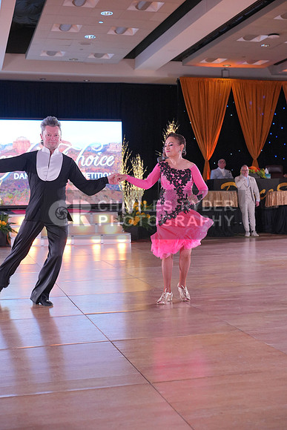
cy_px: 215
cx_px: 144
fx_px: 598
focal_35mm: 50
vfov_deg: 39.6
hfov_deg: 27.0
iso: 2500
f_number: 4
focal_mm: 50
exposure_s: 1/400
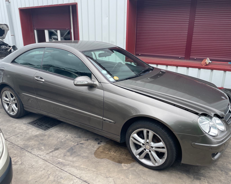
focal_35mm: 28
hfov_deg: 62.2
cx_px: 115
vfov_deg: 51.5
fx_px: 191
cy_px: 92
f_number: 1.6
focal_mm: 4.2
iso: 32
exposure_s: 1/1233
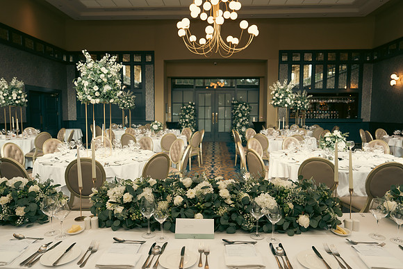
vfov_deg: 53.2
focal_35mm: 24
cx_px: 202
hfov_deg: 73.7
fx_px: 269
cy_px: 134
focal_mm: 24
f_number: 3.5
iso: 500
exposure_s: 1/160
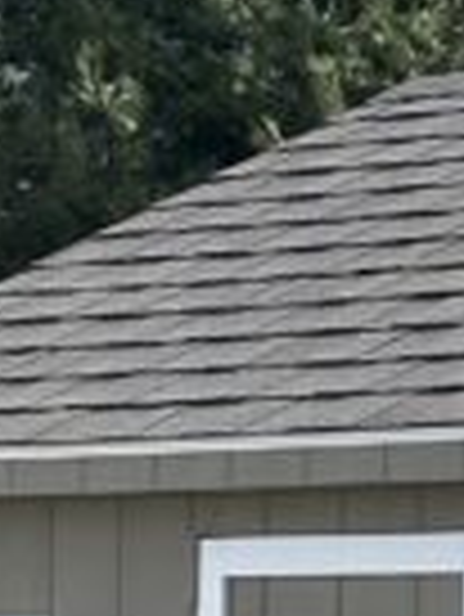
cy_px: 904
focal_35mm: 358
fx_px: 6388
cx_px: 1261
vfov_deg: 5.5
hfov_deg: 4.1
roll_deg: +1.1
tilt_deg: +1.3
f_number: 1.78
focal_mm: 6.86
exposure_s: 1/3731
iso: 64
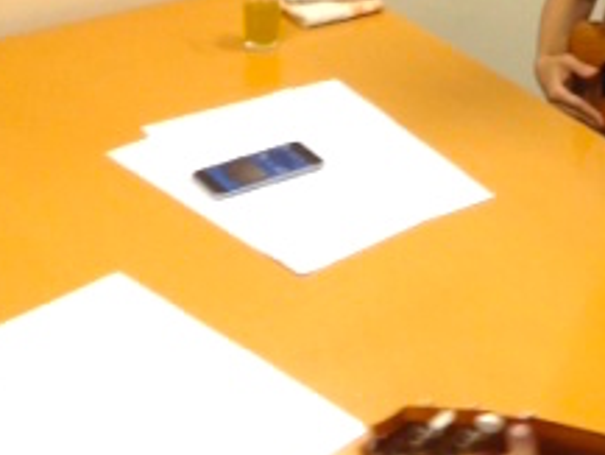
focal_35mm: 103
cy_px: -187
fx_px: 1801
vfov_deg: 13.7
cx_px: 630
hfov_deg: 18.5
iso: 64
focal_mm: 4.28
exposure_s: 1/20
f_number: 2.4
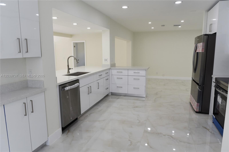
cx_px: 114
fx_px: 153
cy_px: 76
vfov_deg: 53.1
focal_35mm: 24
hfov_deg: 73.7
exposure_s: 1/125
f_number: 6.3
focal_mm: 24
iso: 400
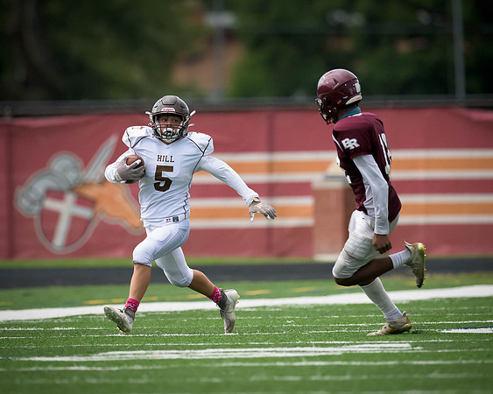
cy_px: 151
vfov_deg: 1.7
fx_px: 13259
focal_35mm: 909
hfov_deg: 2.1
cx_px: 162
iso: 2000
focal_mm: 500
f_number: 4
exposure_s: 1/2500
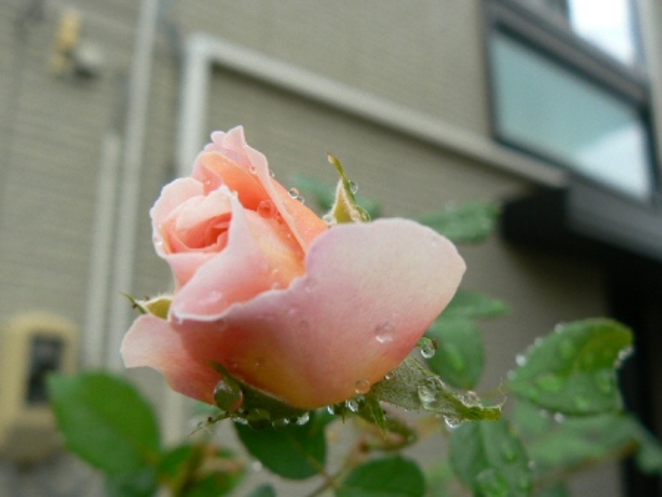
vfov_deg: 39.7
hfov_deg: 51.4
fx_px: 688
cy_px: 248
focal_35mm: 36
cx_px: 331
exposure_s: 1/200
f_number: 4
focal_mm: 6
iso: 100
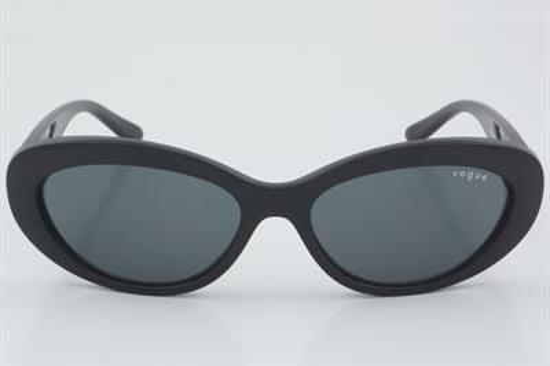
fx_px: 1259
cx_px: 275
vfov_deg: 16.5
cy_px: 183
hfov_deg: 24.6
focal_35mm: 82
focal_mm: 55
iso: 100
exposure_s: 1/3
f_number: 32
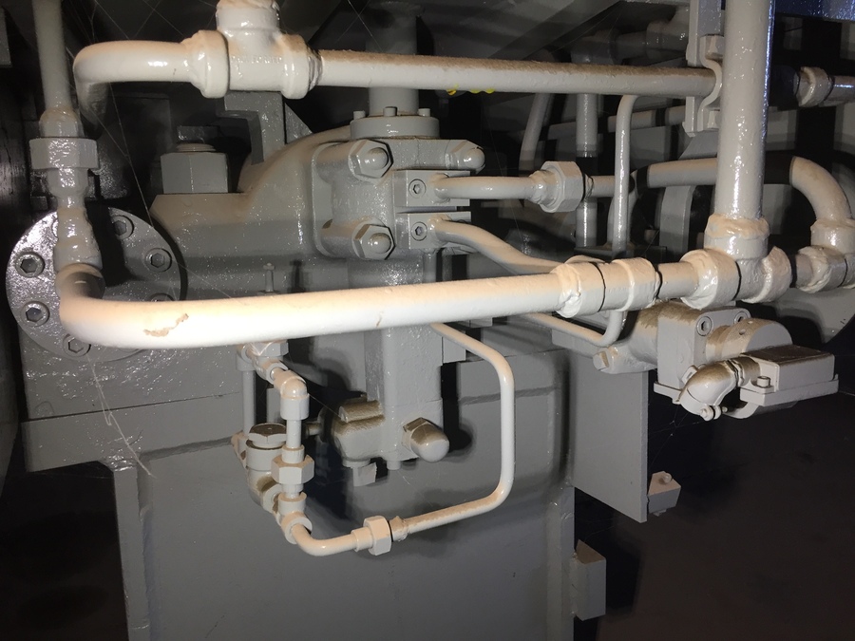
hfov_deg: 61.7
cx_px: 428
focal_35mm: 29
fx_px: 716
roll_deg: +1.7
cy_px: 320
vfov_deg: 48.2
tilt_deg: -9.4
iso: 40
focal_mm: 4.15
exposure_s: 1/30
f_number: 2.2
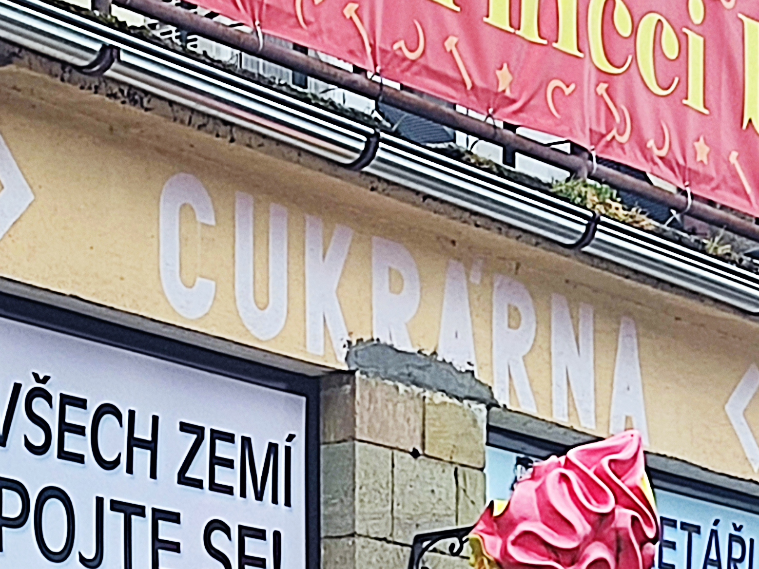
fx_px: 3662
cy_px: 631
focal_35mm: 167
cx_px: 200
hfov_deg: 11.8
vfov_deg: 8.8
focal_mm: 4.71
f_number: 1.79
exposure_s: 1/916
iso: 50
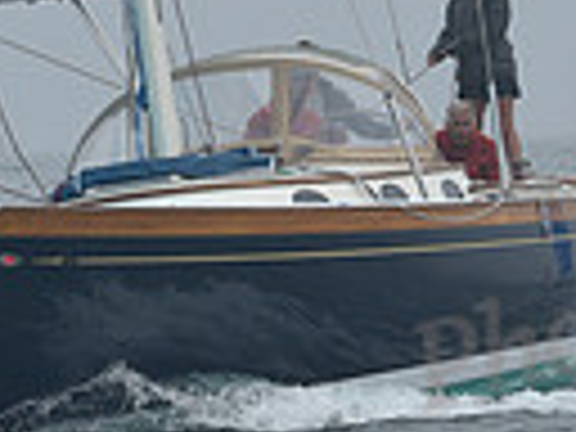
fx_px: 8104
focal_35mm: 487
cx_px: 184
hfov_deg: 4.1
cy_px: 124
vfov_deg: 3.1
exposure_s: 1/800
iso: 250
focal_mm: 112
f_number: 8
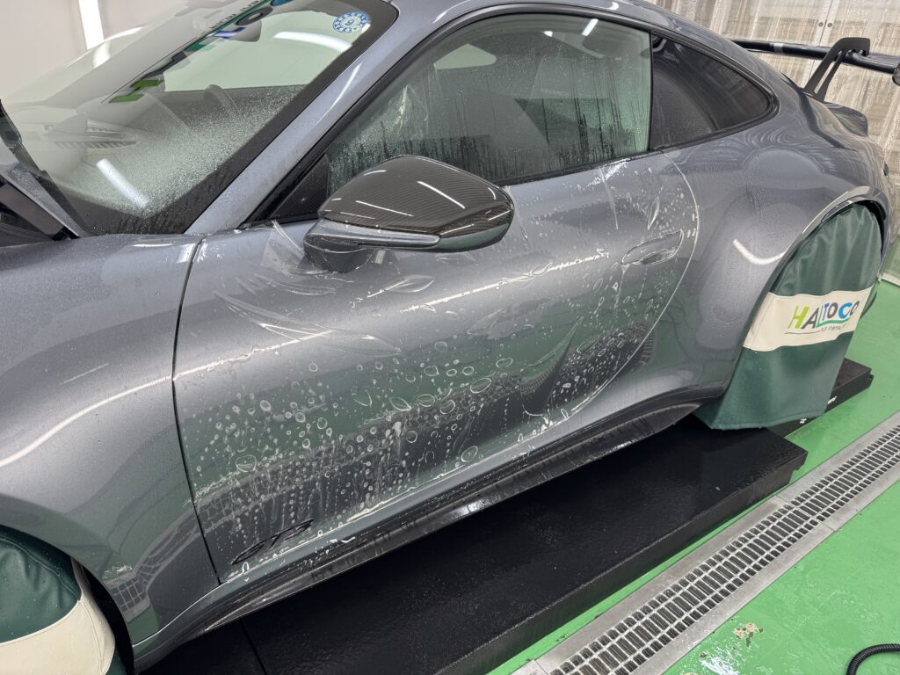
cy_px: 338
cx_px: 450
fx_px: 624
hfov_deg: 71.6
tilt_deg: -26.6
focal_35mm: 24
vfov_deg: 56.8
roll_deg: -2.0
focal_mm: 6.76
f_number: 1.78
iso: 100
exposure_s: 1/100
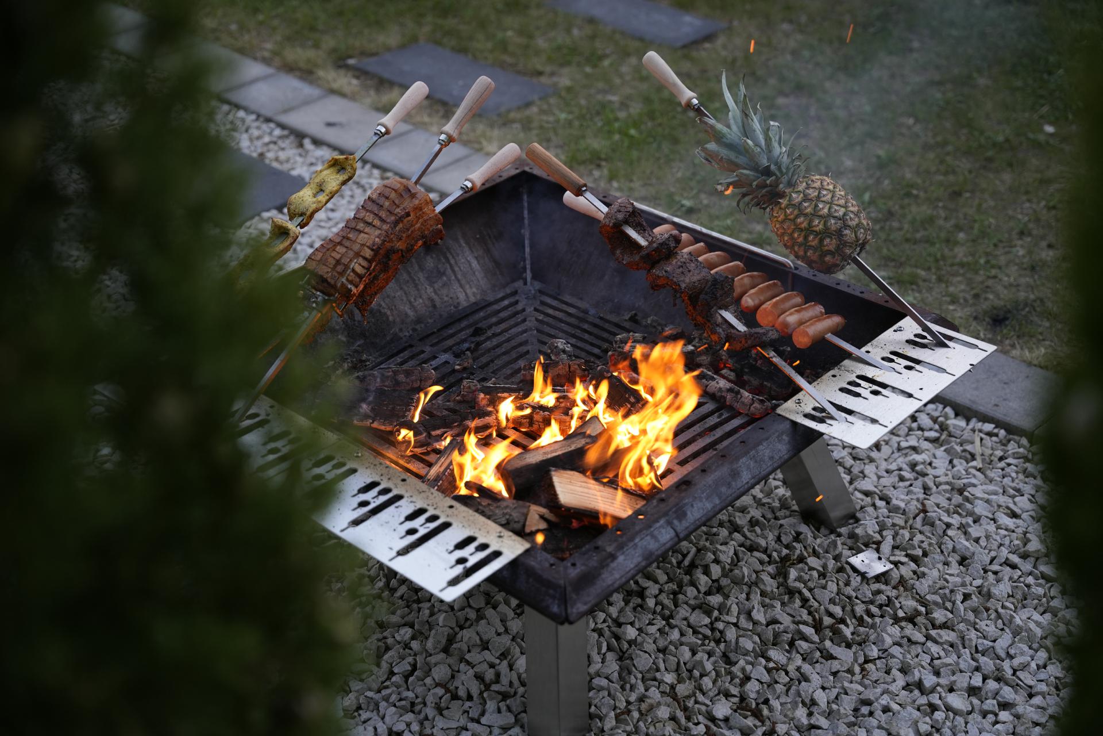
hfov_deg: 37.1
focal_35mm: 54
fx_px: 1645
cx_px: 552
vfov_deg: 25.2
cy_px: 368
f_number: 2.8
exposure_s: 1/100
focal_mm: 53.7
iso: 500
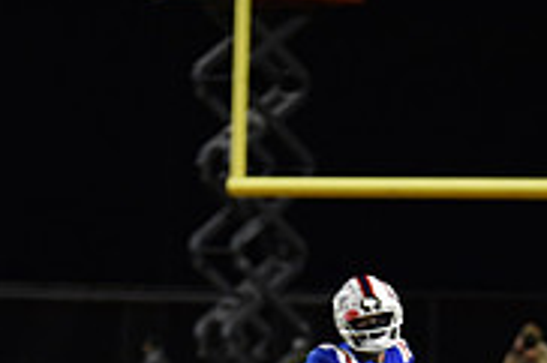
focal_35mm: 431
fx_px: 6543
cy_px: 572
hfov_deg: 4.8
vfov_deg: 3.2
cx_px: 54
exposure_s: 1/640
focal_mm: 135
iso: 3200
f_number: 2.8
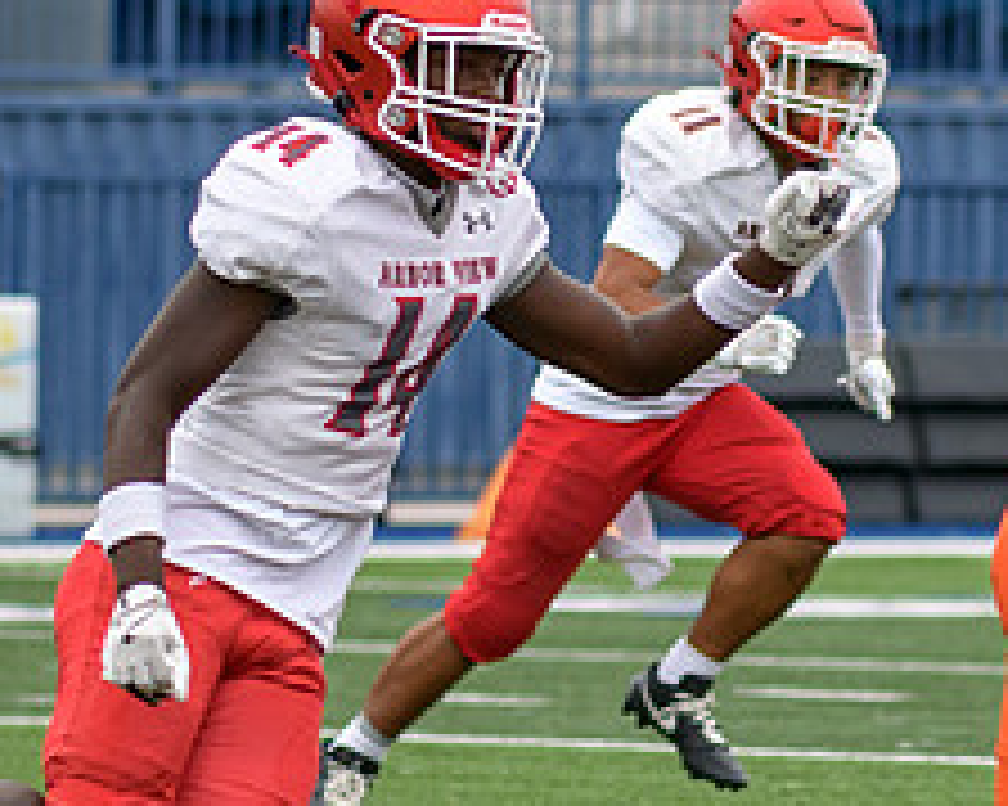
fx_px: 19562
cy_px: 445
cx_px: 648
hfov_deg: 3.0
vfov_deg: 2.4
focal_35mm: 656
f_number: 2.8
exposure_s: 1/1250
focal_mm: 120
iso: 250
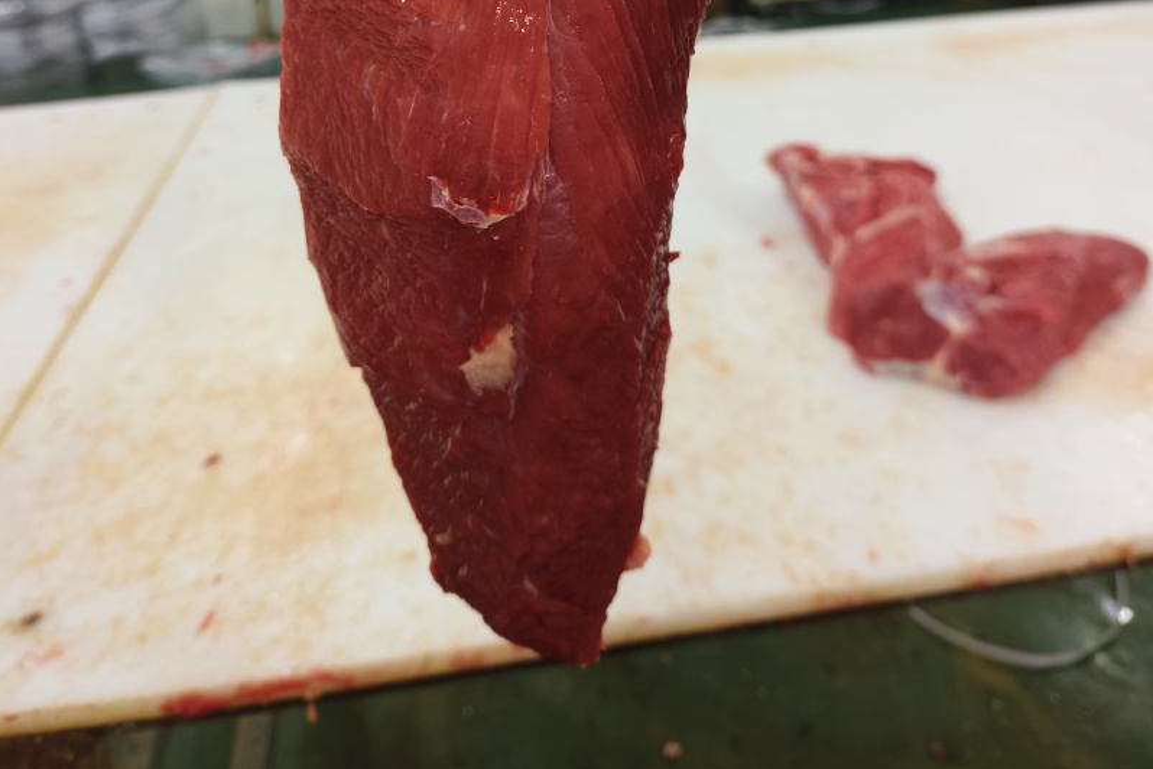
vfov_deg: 37.7
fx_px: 1025
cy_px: 43
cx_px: 576
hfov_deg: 58.7
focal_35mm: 32
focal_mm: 5.5
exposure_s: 1/100
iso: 571
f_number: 1.75
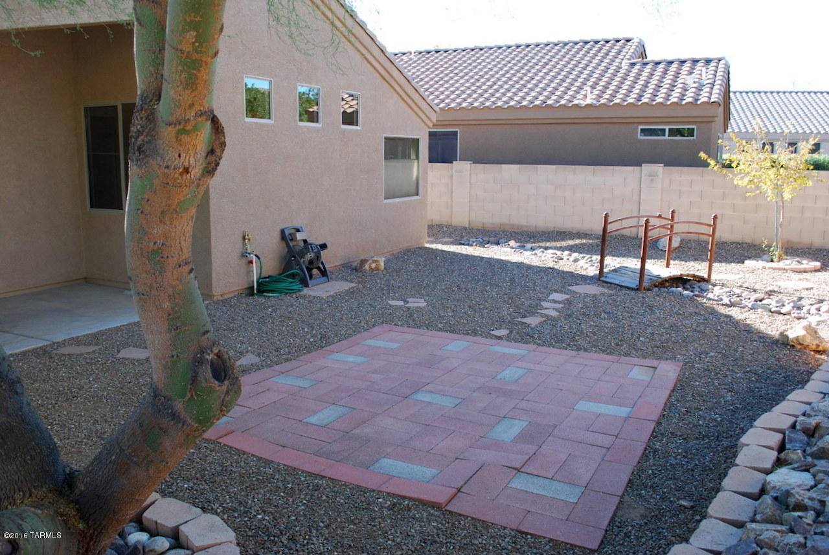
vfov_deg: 48.1
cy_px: 278
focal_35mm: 27
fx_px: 623
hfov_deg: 67.3
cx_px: 414
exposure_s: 1/125
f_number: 5.6
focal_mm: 18
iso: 200
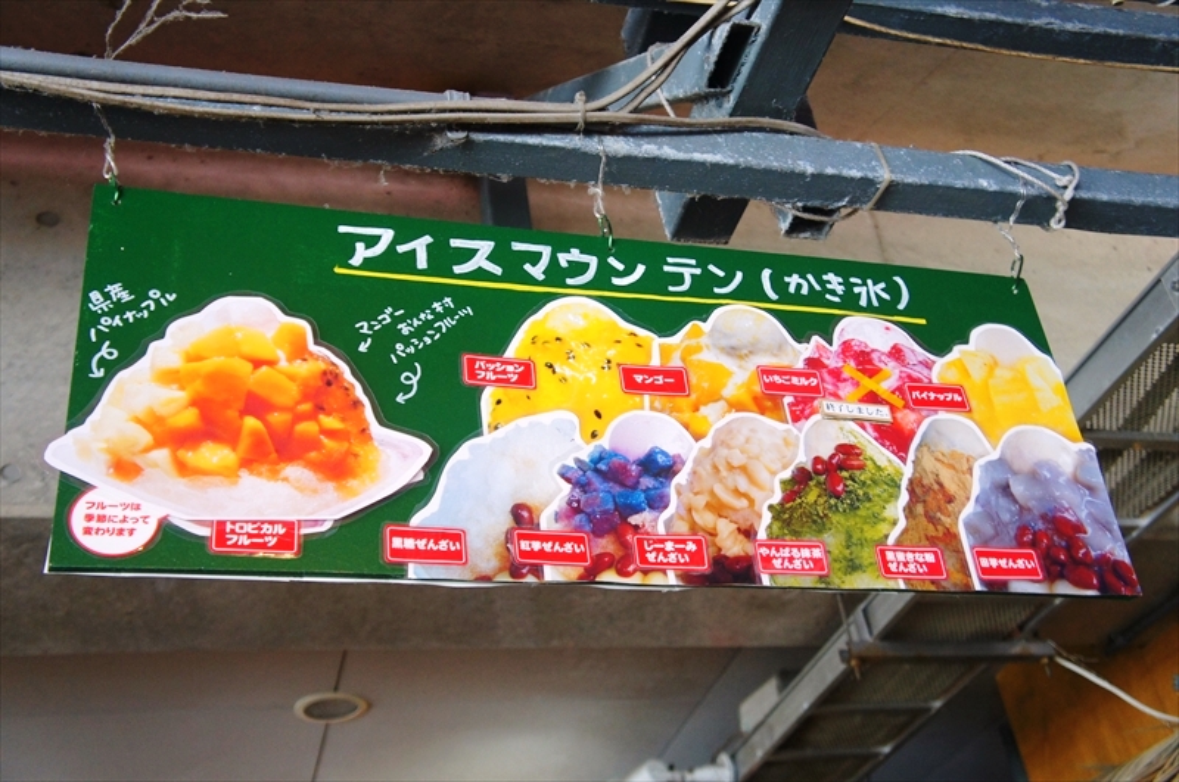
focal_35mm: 40
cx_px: 590
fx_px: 1324
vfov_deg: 32.9
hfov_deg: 48.0
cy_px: 391
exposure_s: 1/160
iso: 1000
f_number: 4
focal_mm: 27
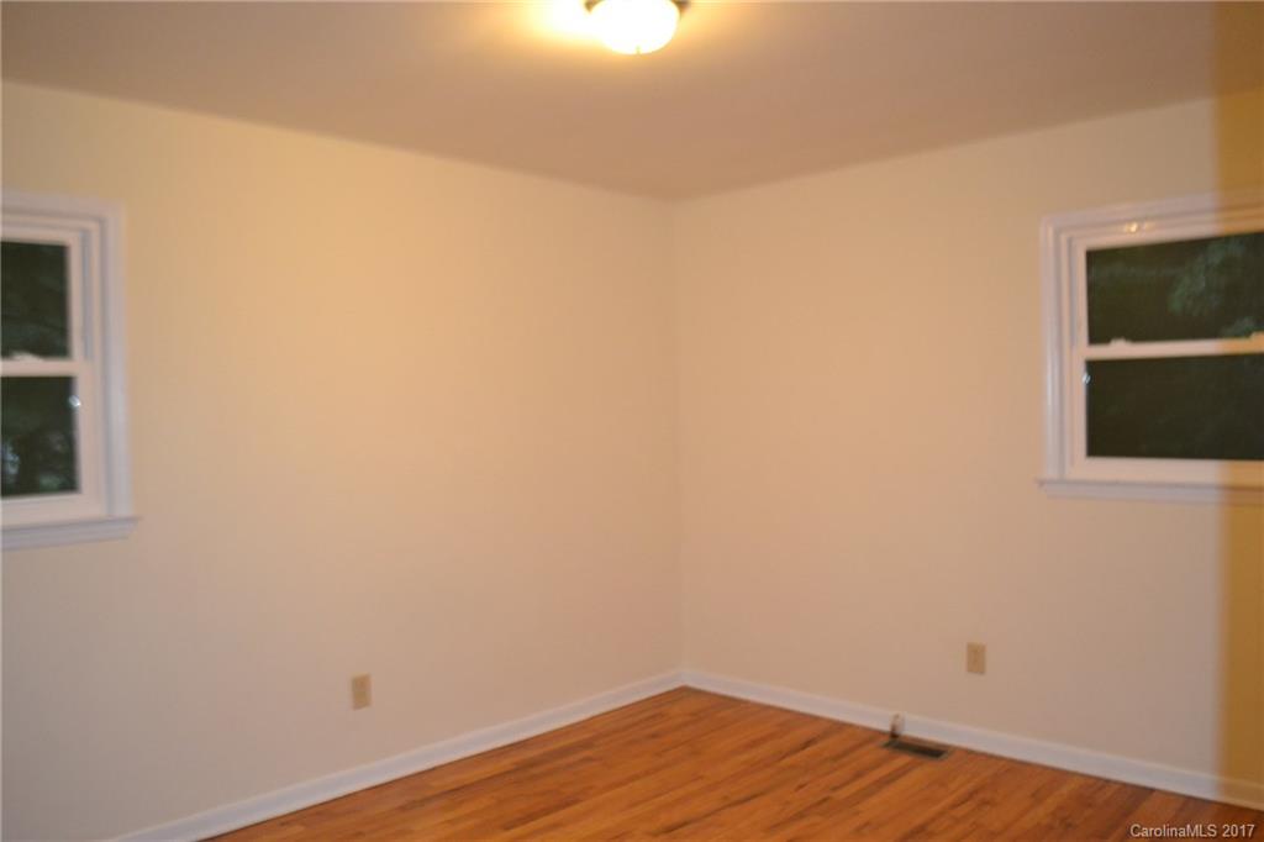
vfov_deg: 47.9
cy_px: 421
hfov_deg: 67.4
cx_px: 632
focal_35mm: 27
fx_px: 948
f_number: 3.5
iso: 1600
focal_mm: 18
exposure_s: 1/60
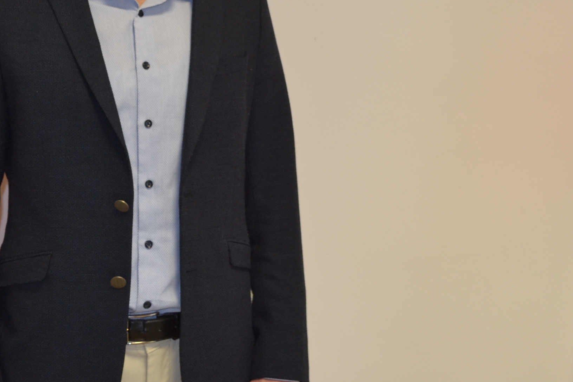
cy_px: -11
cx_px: 298
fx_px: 1114
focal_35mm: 70
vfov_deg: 18.9
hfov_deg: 28.8
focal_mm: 22
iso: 320
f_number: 3.8
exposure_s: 1/30
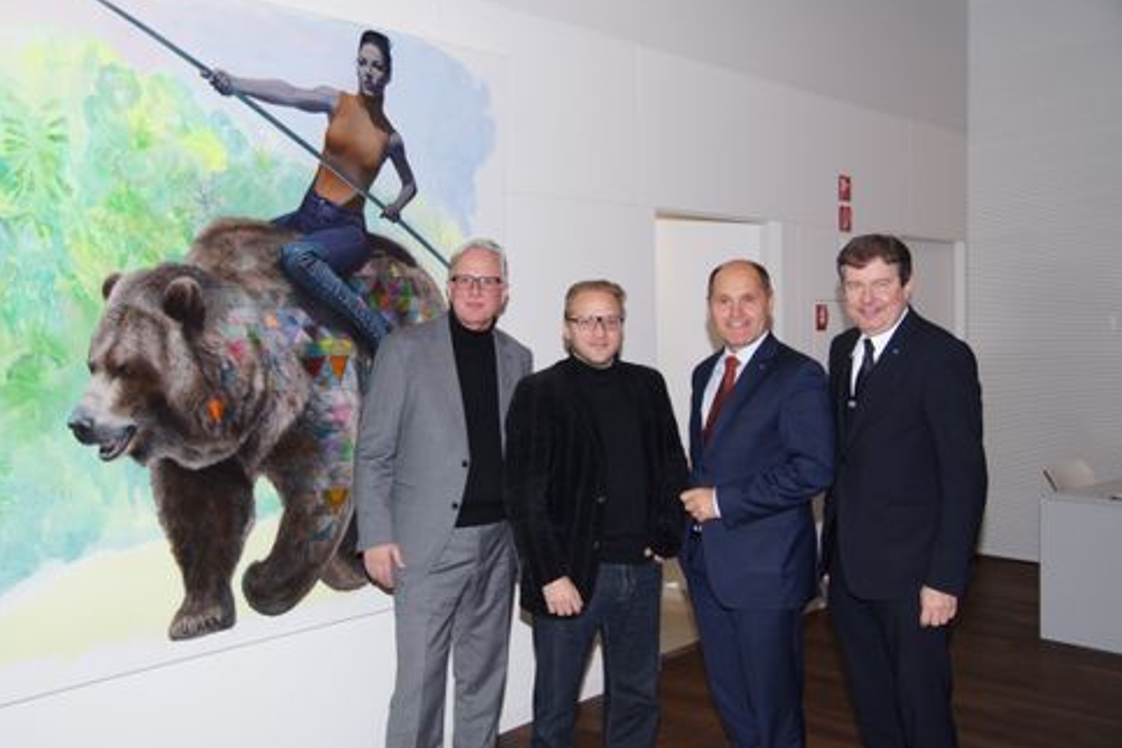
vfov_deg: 37.9
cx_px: 537
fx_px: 1091
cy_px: 380
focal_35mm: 35
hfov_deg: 54.4
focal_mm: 22
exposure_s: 1/160
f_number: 2.8
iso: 250
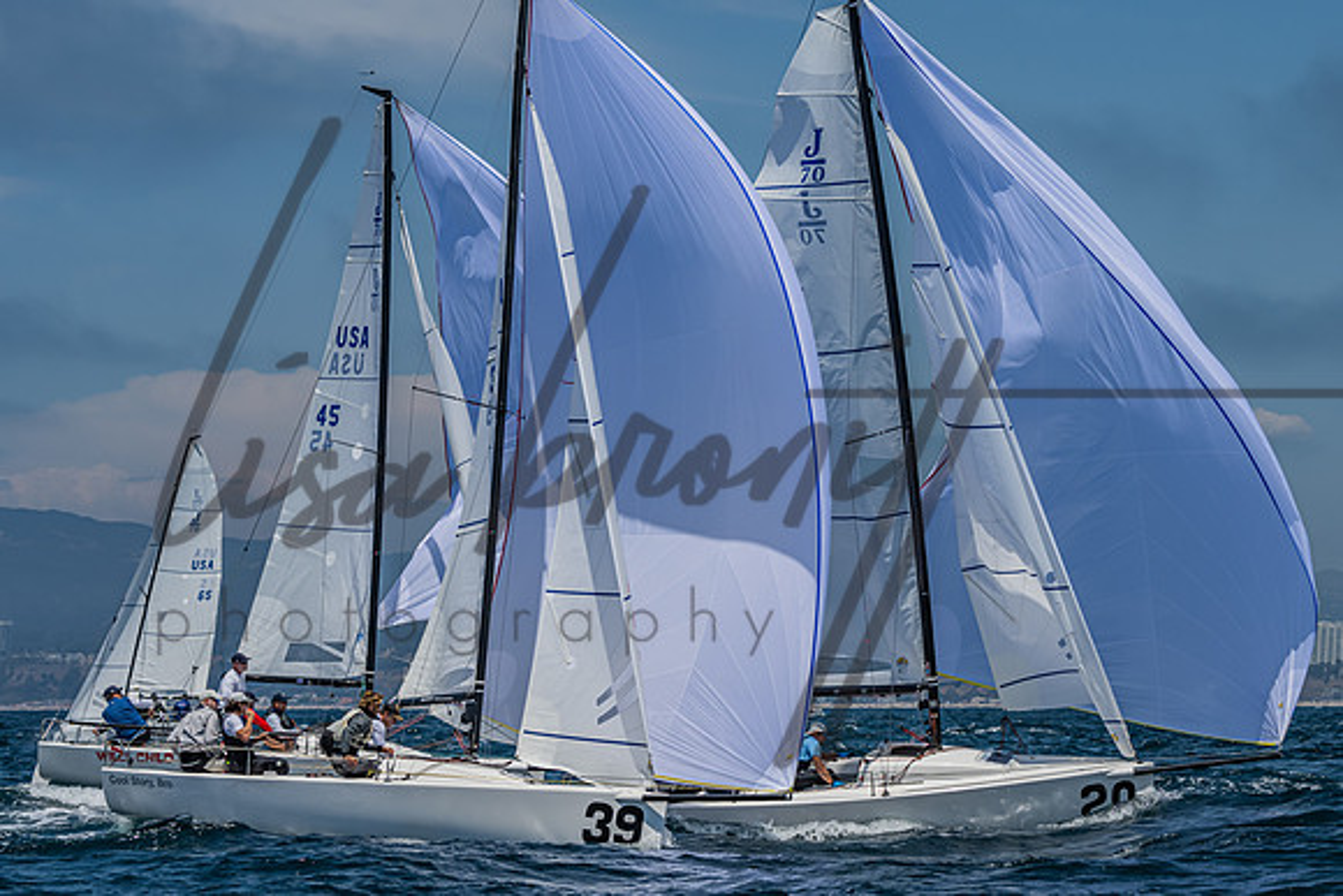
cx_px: 752
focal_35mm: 141
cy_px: 489
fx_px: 5271
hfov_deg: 14.5
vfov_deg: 9.7
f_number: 6.3
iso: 400
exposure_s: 1/2500
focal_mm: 110
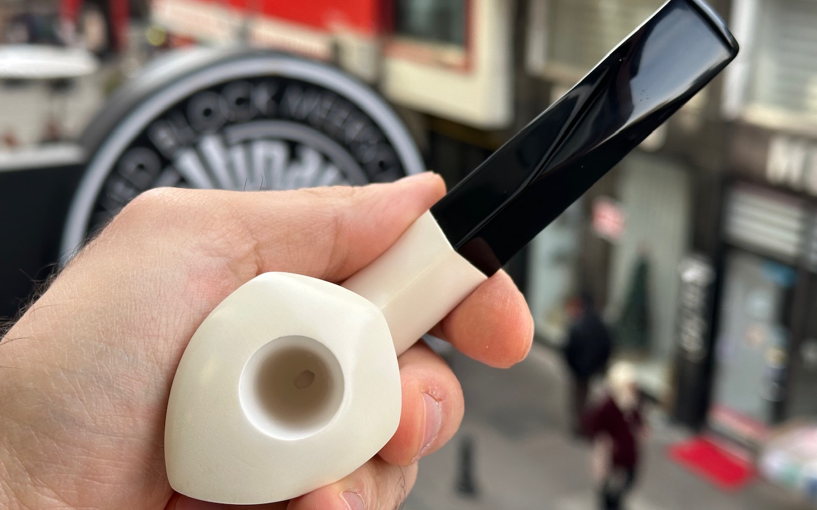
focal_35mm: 51
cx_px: 409
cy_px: 260
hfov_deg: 39.6
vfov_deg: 25.3
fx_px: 1136
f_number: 1.78
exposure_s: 1/494
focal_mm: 6.86
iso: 64
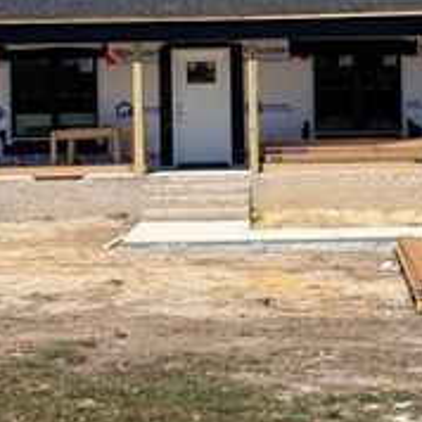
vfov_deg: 20.0
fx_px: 1186
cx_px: 230
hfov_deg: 20.2
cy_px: 103
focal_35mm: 86
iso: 64
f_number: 1.6
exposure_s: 1/6329
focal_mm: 5.96
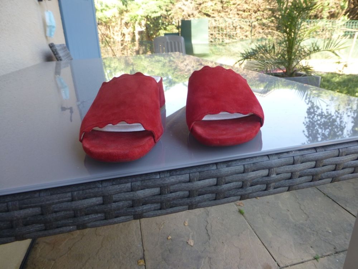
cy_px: 134
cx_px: 179
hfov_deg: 71.6
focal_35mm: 24
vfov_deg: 56.8
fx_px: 248
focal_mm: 4.3
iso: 100
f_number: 3.3
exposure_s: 1/100
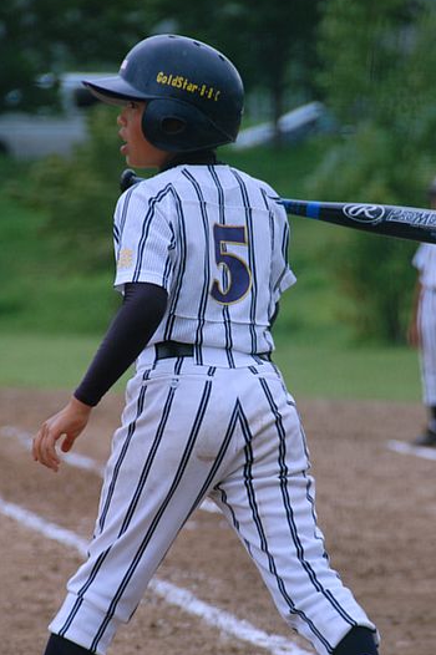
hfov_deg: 4.4
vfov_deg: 6.7
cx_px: 203
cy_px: 380
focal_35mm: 310
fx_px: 5639
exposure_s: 1/640
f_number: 5.6
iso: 400
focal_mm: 170
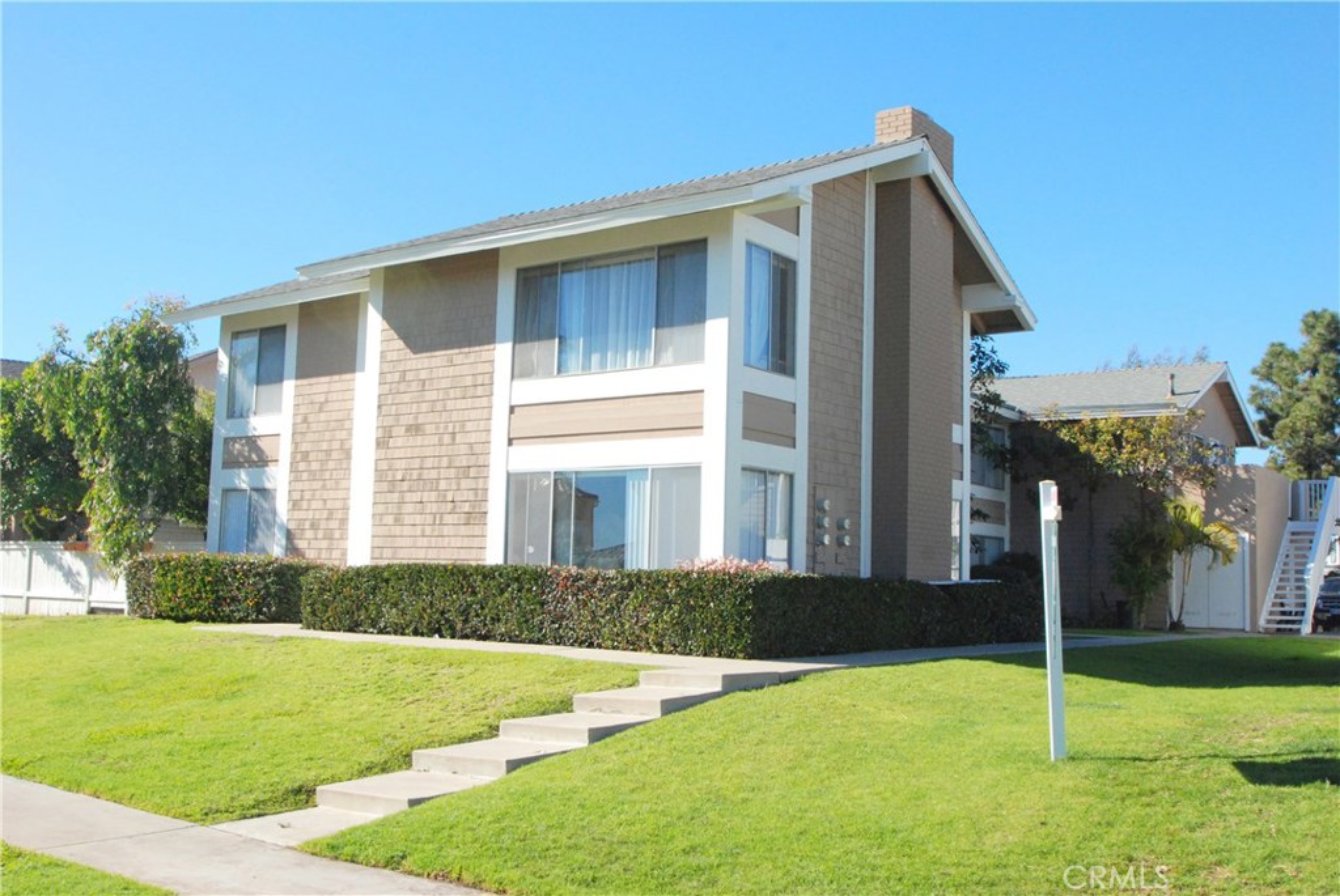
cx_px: 670
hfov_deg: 53.1
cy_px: 448
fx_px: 1341
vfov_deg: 37.0
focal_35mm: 36
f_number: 11
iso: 800
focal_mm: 24
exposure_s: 1/500
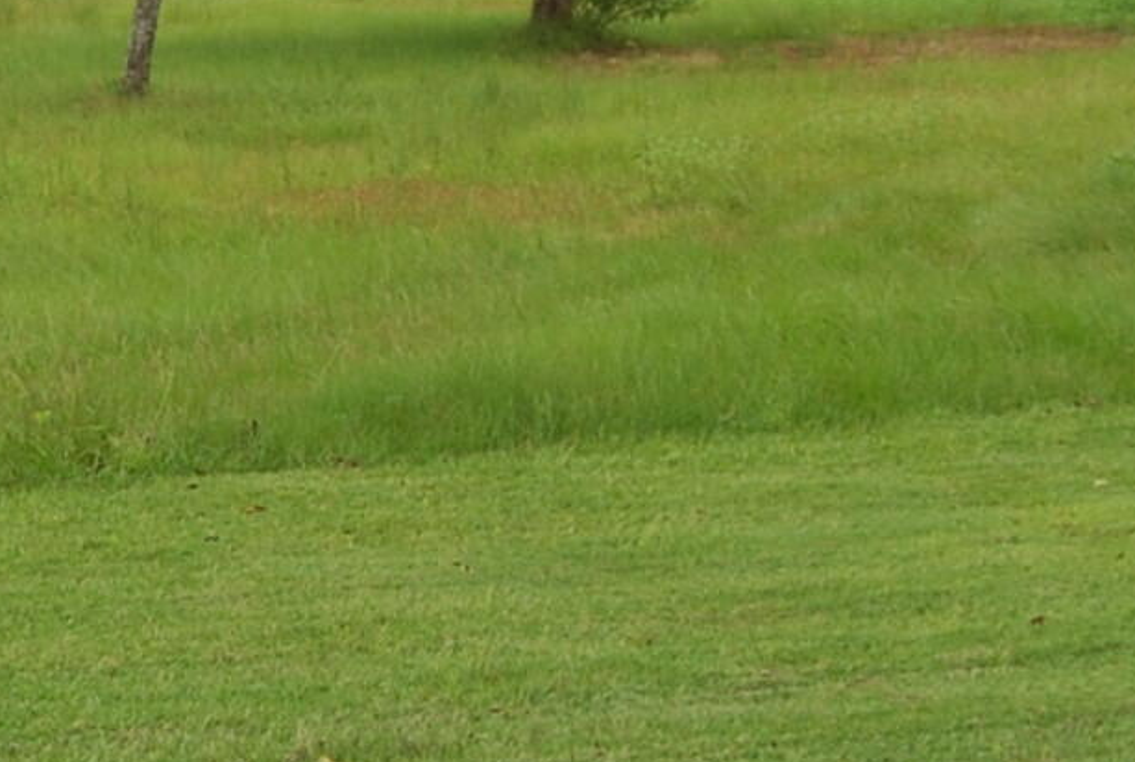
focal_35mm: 184
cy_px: -4
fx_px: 5812
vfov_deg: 7.5
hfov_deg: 11.0
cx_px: -94
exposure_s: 1/200
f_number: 5
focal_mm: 26
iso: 100
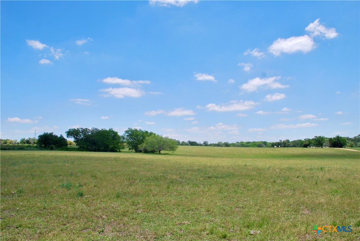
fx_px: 270
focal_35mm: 27
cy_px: 120
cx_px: 180
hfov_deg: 67.3
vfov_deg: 48.0
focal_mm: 18
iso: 100
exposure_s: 1/250
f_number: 8
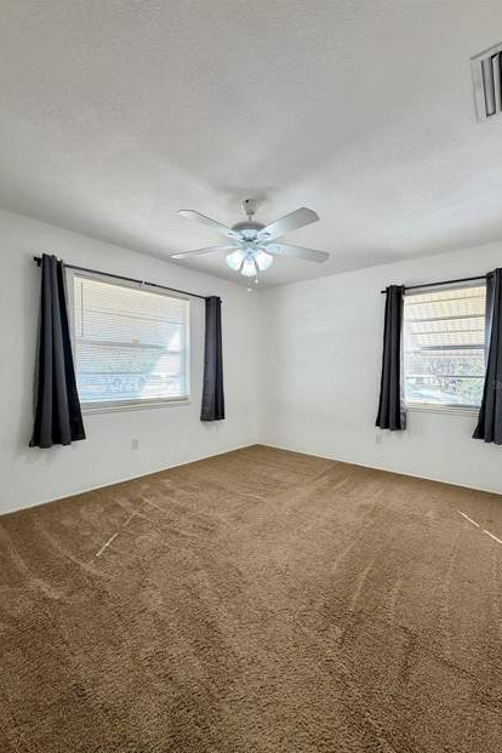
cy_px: 384
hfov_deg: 77.3
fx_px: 314
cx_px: 247
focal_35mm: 15
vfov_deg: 100.4
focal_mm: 2.22
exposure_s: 1/120
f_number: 2.2
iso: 100
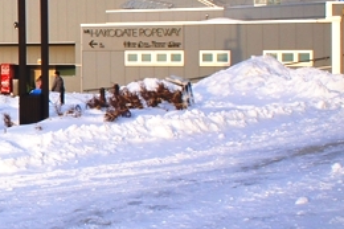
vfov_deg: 16.4
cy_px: 66
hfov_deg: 21.2
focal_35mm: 83
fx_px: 793
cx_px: -150
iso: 200
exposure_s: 1/160
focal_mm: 18
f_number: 13
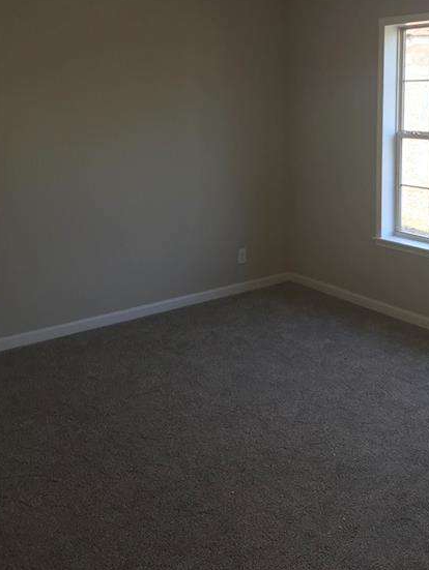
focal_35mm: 39
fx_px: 644
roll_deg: +0.6
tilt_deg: -8.7
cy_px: 191
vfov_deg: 47.1
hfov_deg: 36.5
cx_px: 286
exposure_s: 1/60
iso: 25
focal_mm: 3.99
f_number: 1.8
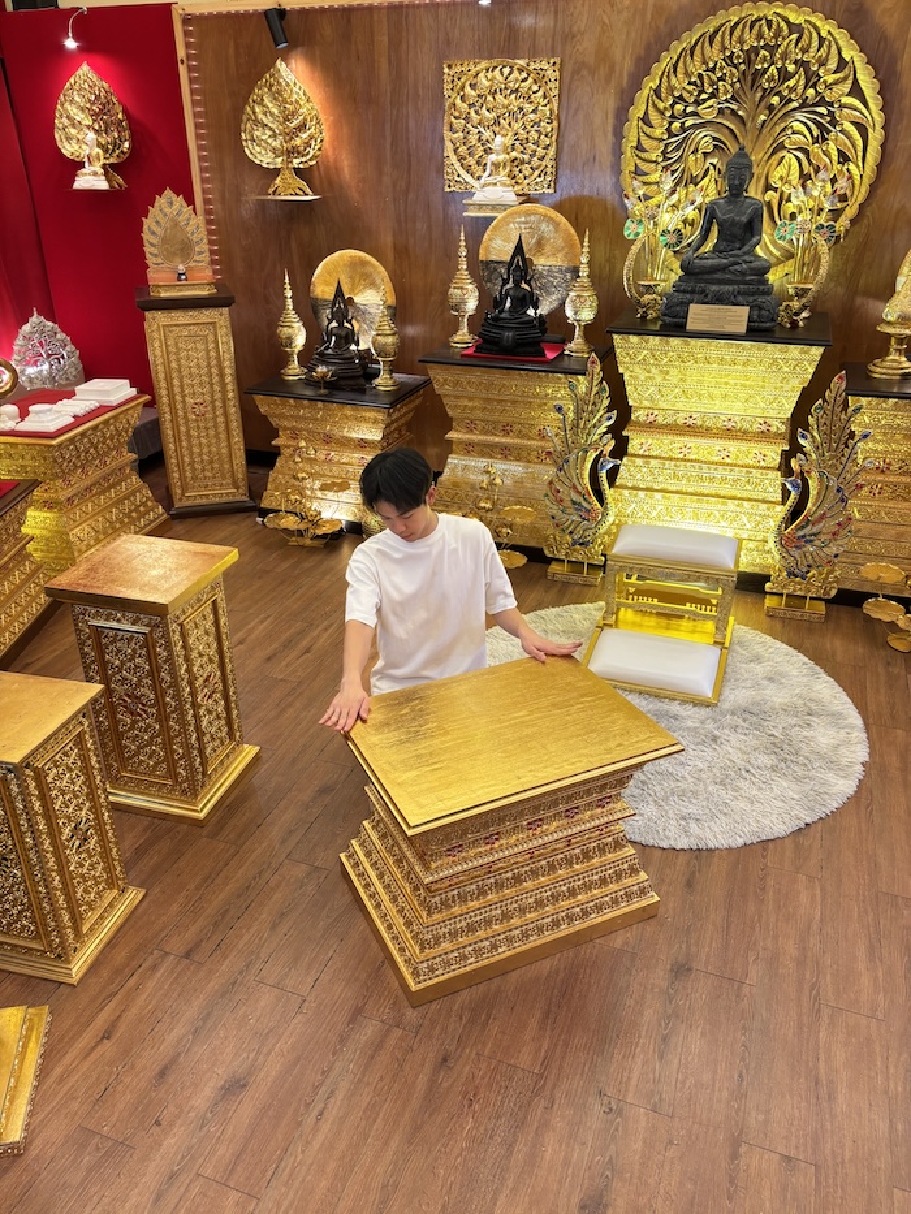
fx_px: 912
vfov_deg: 67.3
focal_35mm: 26
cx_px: 456
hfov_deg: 53.1
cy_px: 607
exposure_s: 1/50
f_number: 1.6
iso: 100
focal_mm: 5.96
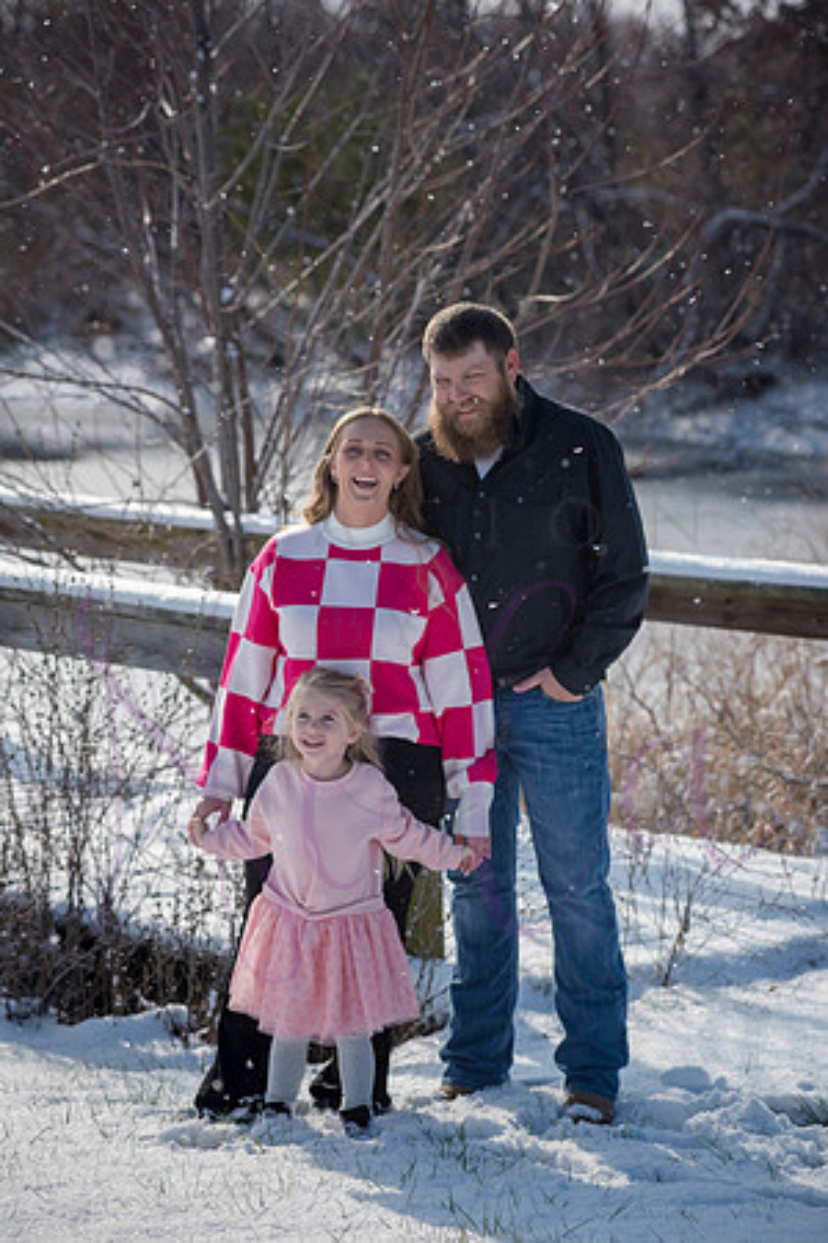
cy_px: 622
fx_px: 4140
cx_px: 414
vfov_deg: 17.1
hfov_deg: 11.4
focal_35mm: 120
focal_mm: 120
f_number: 6.3
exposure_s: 1/2000
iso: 640
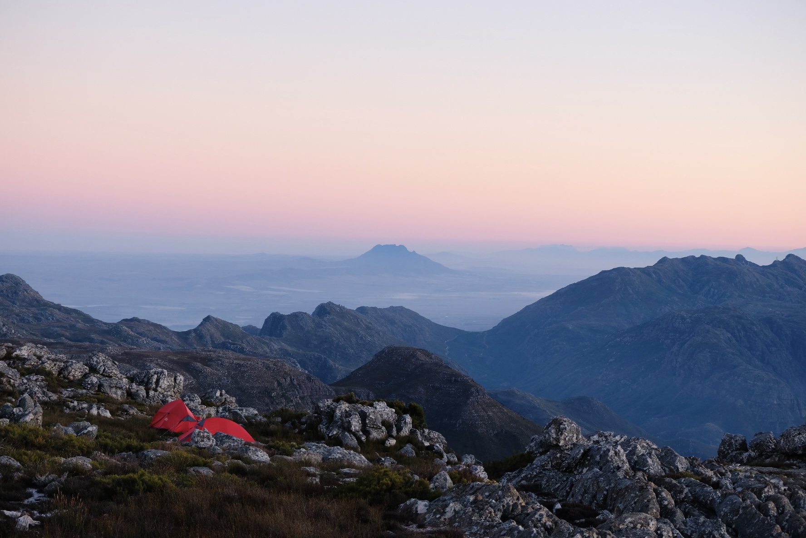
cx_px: 403
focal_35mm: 83
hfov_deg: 24.5
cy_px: 269
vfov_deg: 16.5
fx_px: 1858
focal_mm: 55
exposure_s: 1/70
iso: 400
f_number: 4
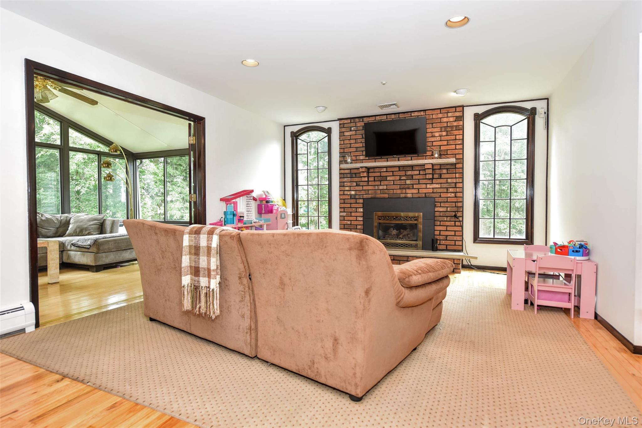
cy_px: 214
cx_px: 321
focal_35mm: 19
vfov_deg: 64.6
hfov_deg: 86.9
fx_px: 339
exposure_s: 1/60
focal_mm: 19
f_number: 4
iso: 800
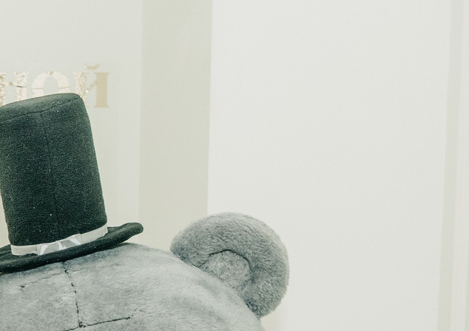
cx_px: -271
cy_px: 596
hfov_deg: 14.5
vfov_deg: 10.5
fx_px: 1699
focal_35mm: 128
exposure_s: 1/160
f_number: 4.5
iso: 320
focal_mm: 28
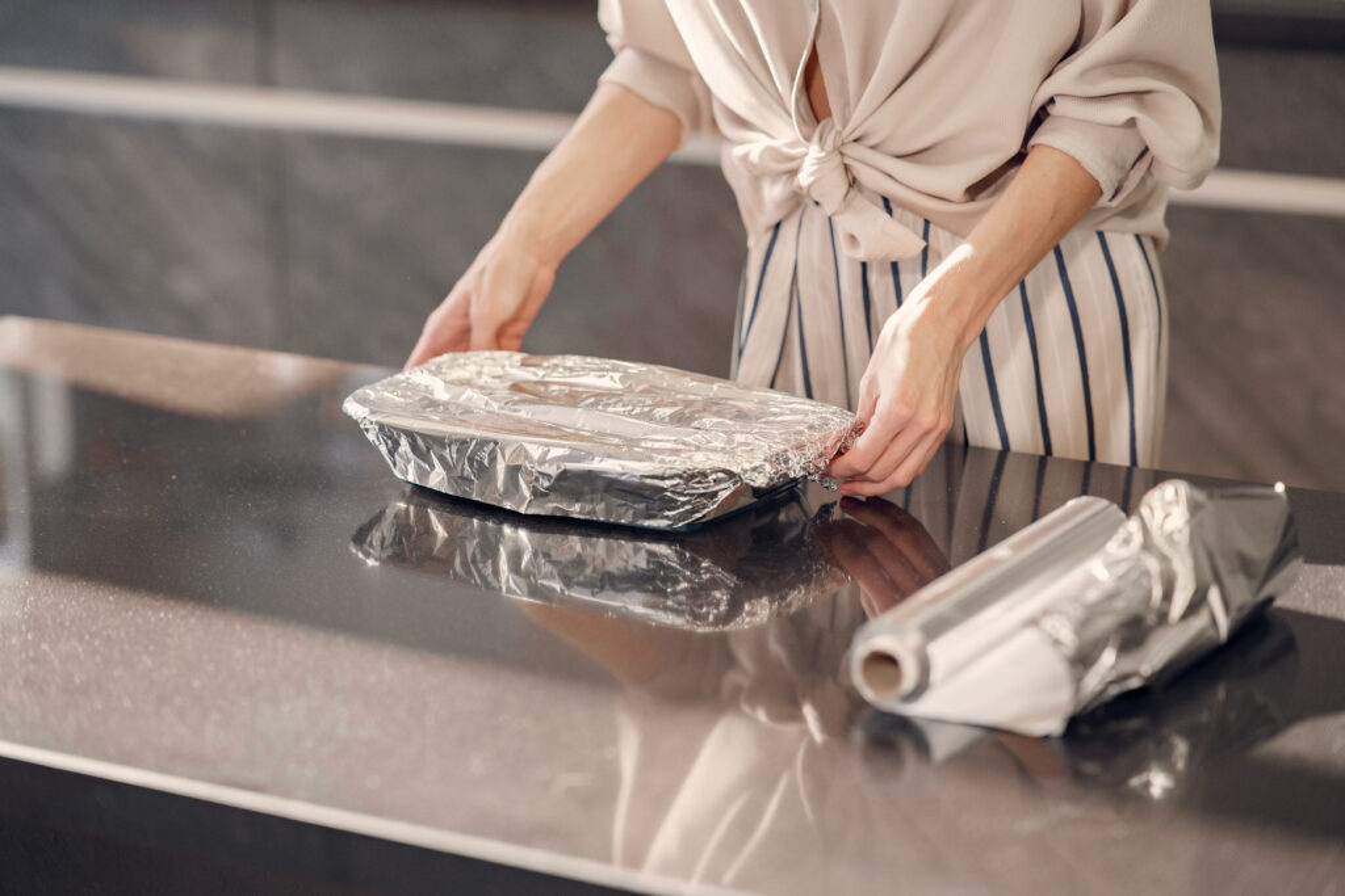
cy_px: 448
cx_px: 672
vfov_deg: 16.1
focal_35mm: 85
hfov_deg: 23.9
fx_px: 3176
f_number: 2.2
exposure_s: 1/250
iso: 800
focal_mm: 85
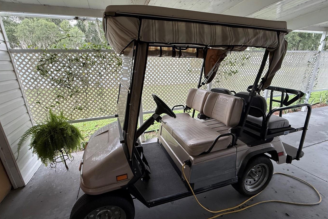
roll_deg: +0.6
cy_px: 115
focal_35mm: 17
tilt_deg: -17.8
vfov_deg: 70.4
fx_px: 155
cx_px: 162
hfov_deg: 93.3
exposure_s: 1/99
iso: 160
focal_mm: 2.22
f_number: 2.2
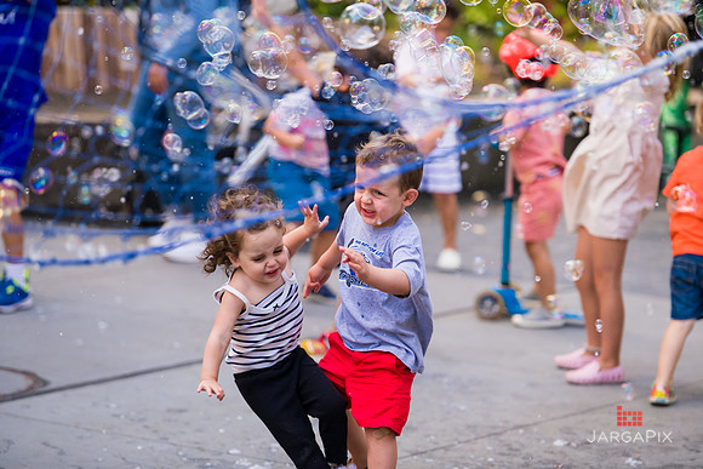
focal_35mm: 155
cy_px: 234
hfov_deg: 13.2
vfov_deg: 8.9
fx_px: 3027
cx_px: 352
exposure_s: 1/800
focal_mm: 155
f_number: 3.2
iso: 800
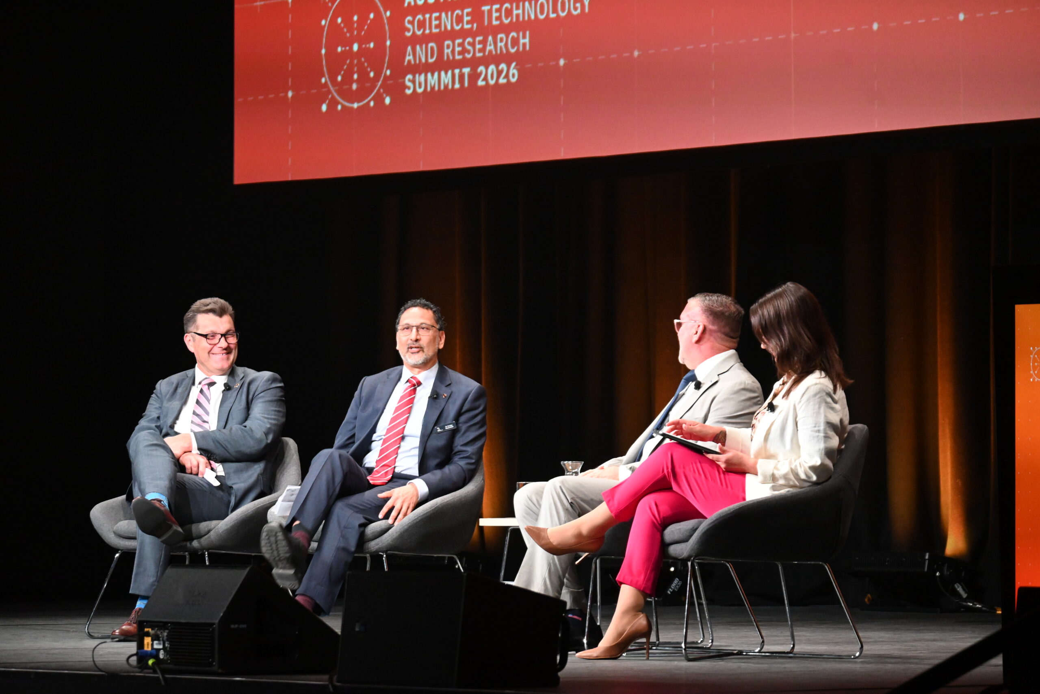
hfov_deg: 11.4
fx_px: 5200
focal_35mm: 180
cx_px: 520
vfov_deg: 7.6
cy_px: 347
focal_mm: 120
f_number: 5.3
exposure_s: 1/125
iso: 3200
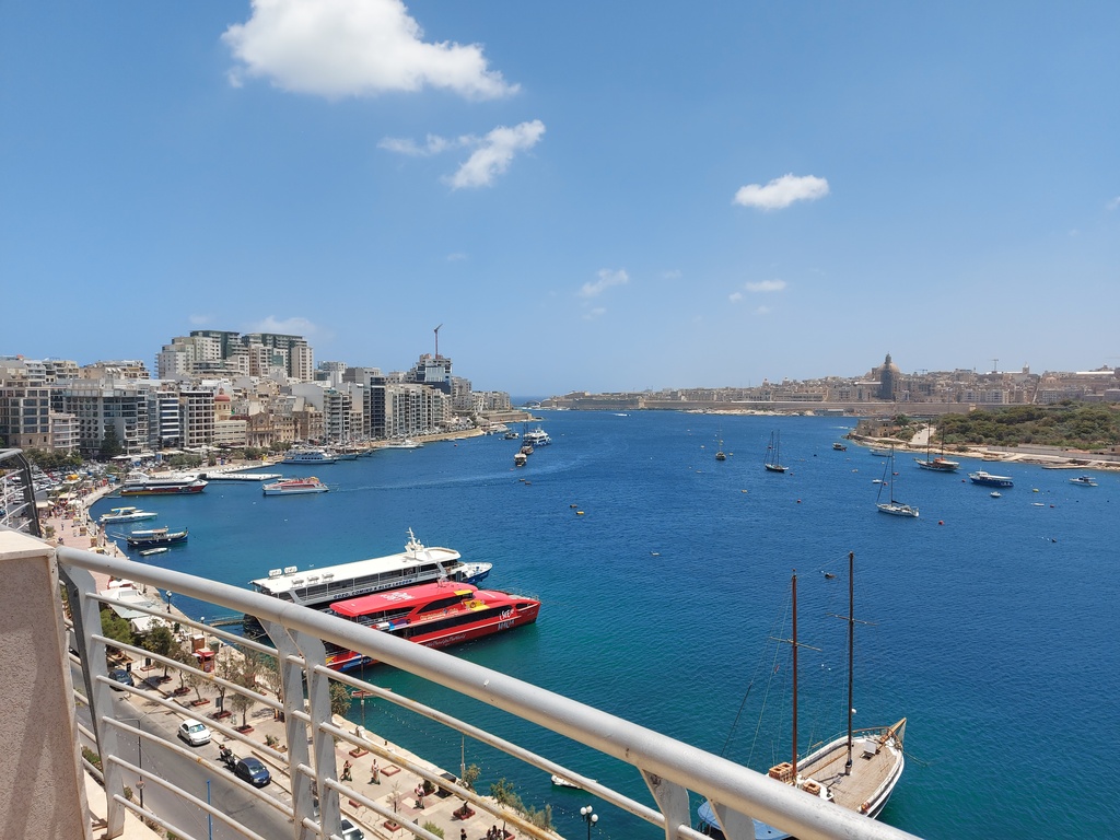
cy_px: 420
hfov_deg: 71.6
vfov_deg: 56.8
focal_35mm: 24
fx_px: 777
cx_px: 560
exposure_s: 1/1444
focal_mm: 5.23
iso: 32
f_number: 1.8
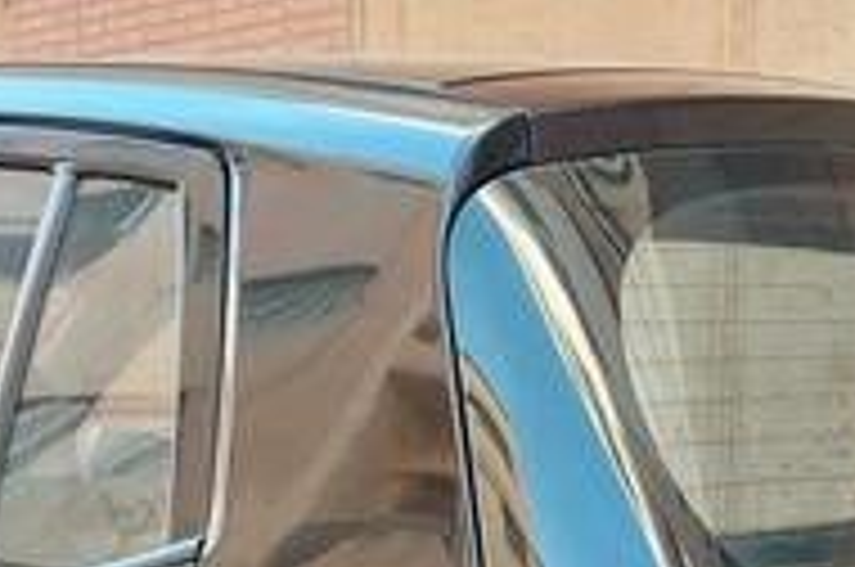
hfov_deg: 21.9
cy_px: 1024
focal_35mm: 93
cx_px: 356
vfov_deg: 13.2
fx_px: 2205
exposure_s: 1/50
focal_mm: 4
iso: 64
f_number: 1.8
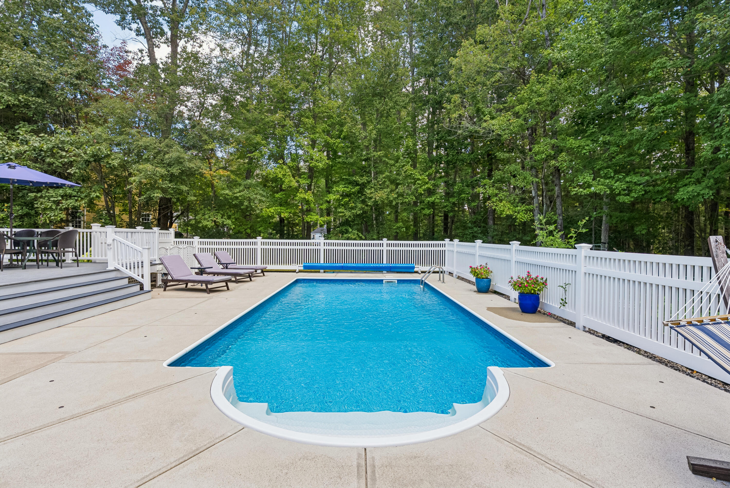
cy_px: 244
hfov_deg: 93.3
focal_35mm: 17
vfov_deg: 70.5
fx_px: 345
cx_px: 365
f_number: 7.1
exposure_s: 1/125
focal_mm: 17
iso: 320
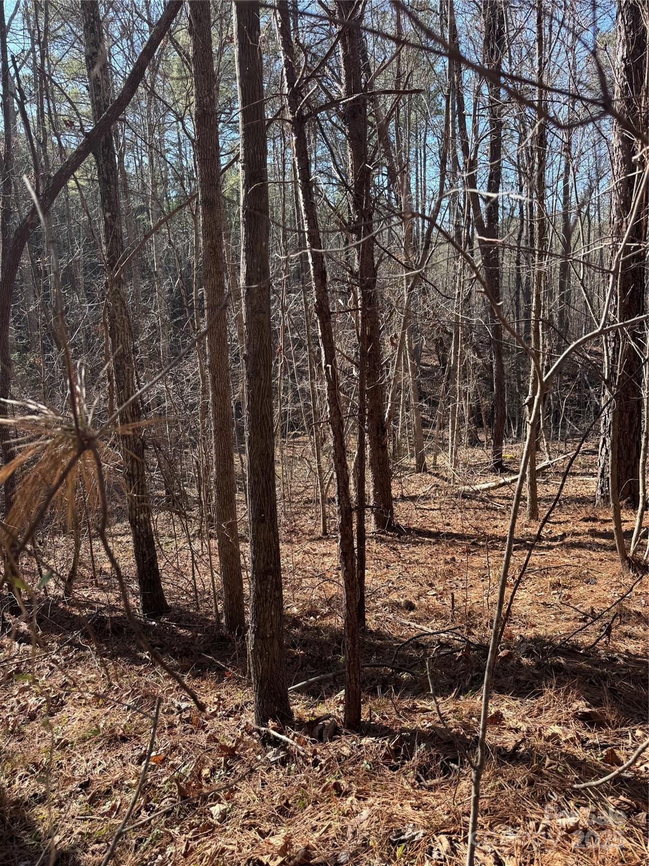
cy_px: 433
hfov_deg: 56.8
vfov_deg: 71.6
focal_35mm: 24
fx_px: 600
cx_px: 324
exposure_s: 1/832
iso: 80
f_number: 1.78
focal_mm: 6.76
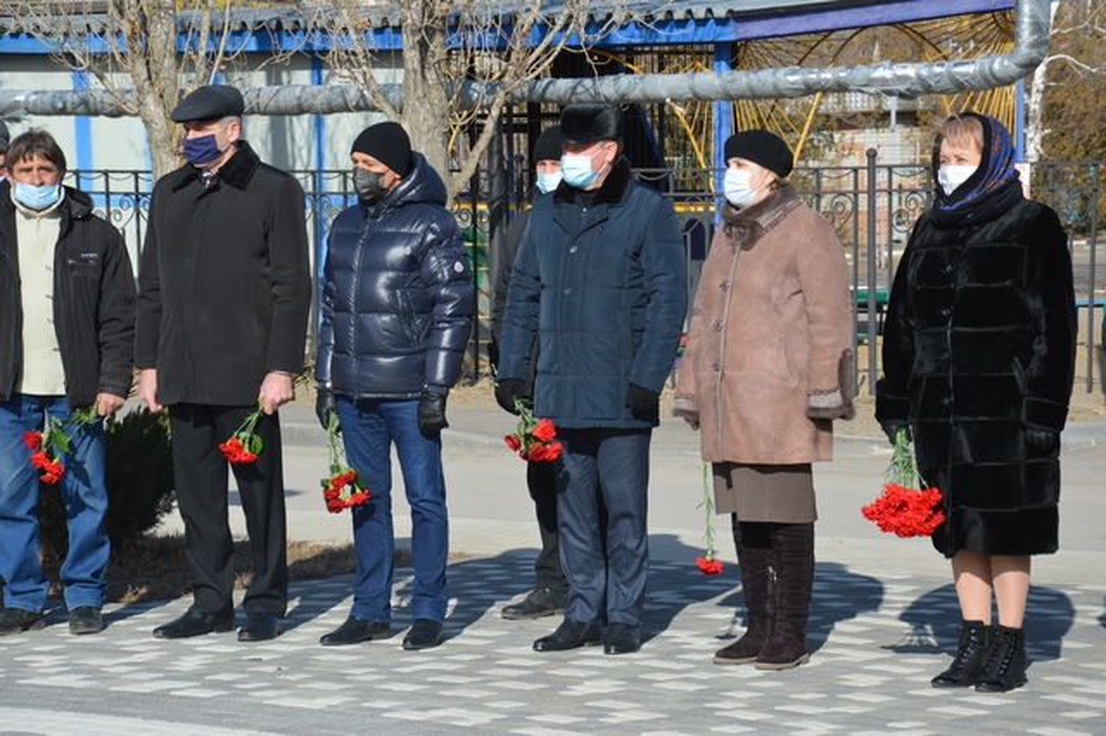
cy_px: 368
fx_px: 4145
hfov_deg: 15.2
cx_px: 553
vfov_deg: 10.1
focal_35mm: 135
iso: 100
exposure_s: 1/250
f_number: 8
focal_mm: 90
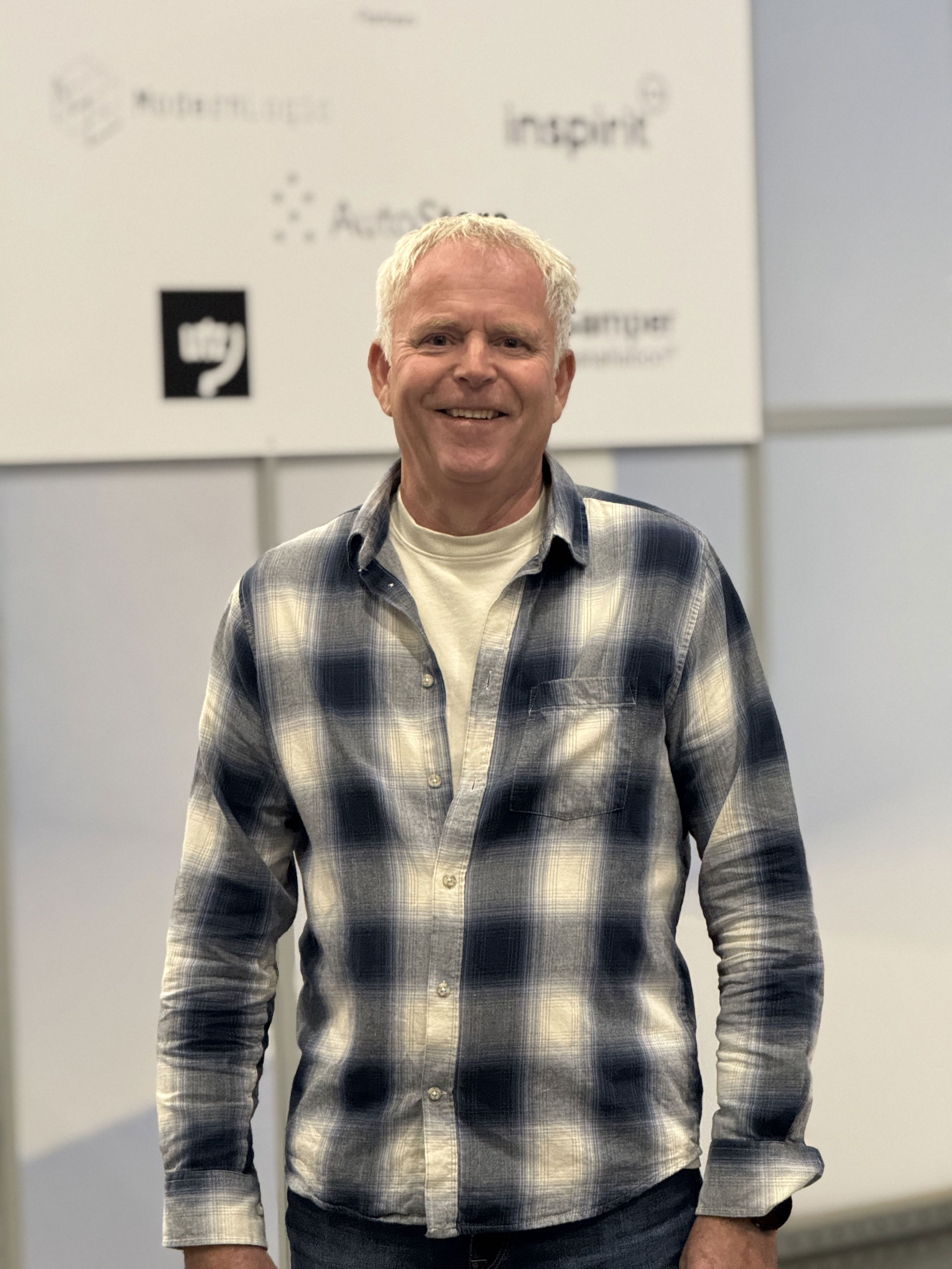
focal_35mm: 120
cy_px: 634
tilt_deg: -1.5
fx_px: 4401
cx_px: 476
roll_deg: +1.7
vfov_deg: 16.4
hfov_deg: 12.3
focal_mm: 15.66
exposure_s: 1/50
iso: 500
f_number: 2.8
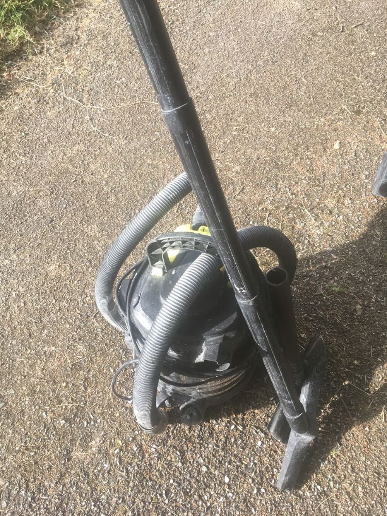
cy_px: 258
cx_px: 194
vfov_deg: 61.7
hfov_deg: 48.2
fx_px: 432
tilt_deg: -57.5
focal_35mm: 29
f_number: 2.2
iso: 25
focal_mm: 4.15
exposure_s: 1/127
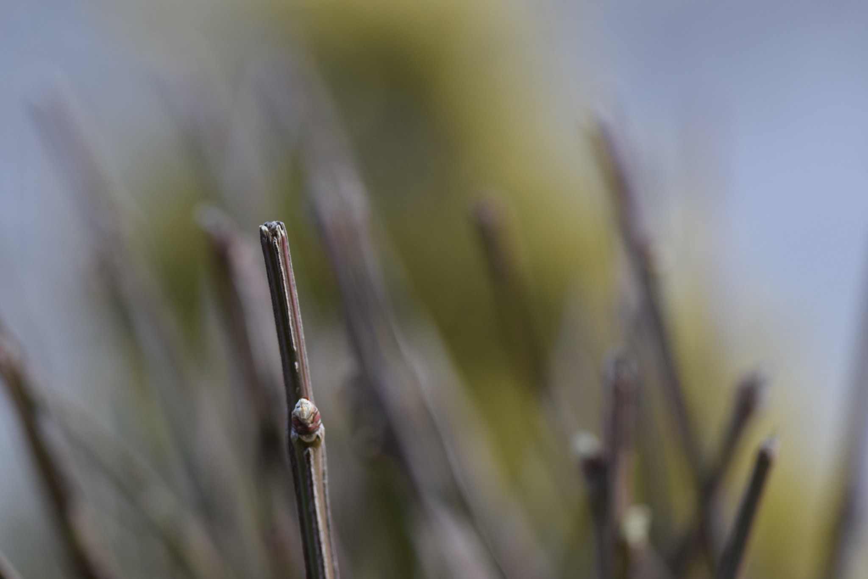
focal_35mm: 158
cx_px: 434
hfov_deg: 13.0
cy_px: 290
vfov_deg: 8.7
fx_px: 3797
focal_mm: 105
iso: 800
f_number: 5
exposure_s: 1/125
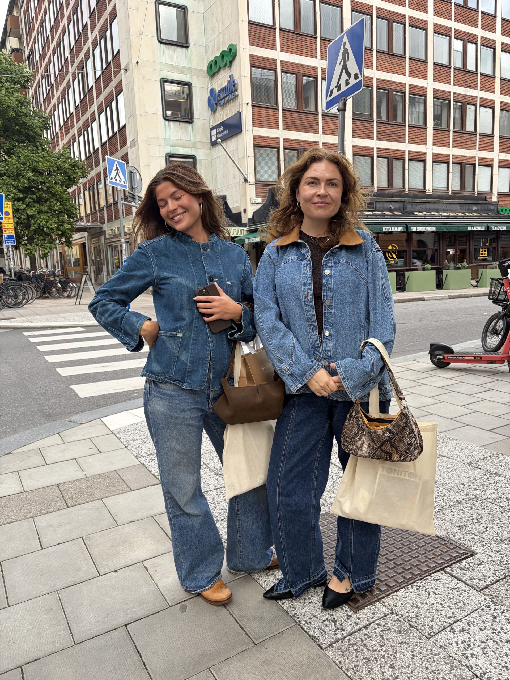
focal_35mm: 26
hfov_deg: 53.1
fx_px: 511
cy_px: 340
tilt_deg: -8.2
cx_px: 255
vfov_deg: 67.3
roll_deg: +1.8
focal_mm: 5.96
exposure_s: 1/527
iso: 50
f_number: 1.6
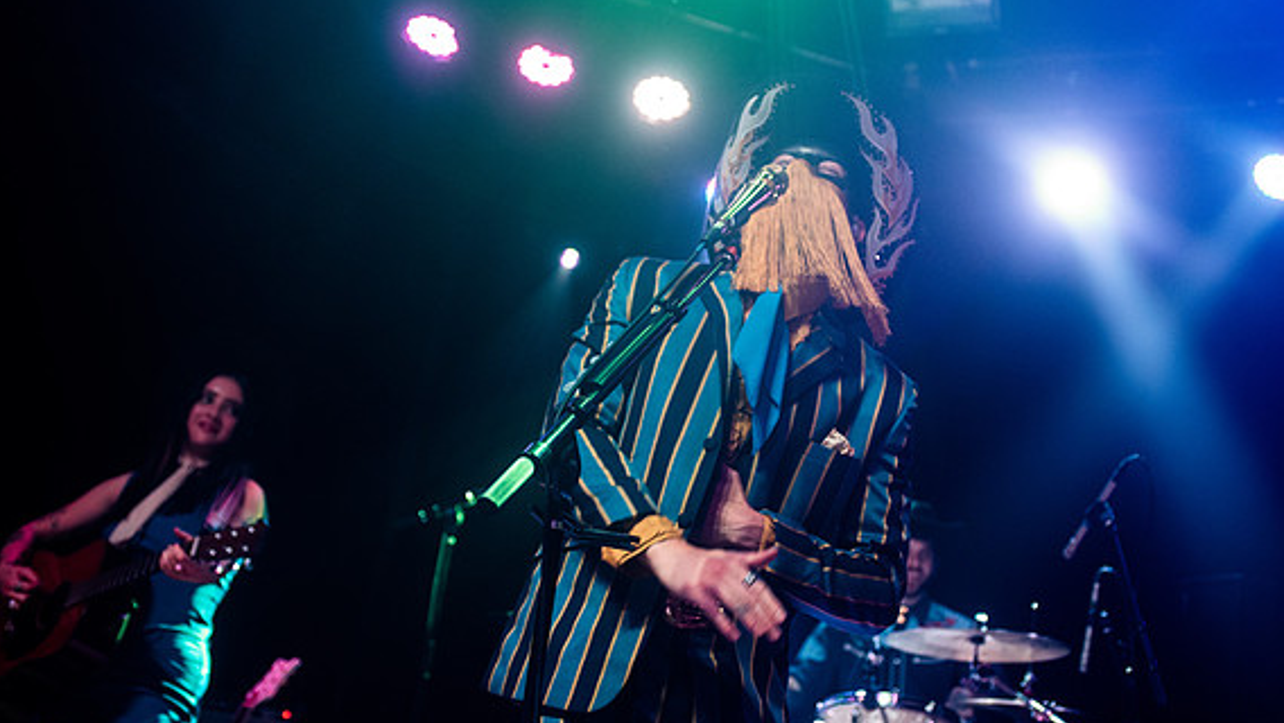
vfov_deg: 23.5
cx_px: 663
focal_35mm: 51
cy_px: 335
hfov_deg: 40.6
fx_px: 1737
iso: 3200
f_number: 3.2
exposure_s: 1/200
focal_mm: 44
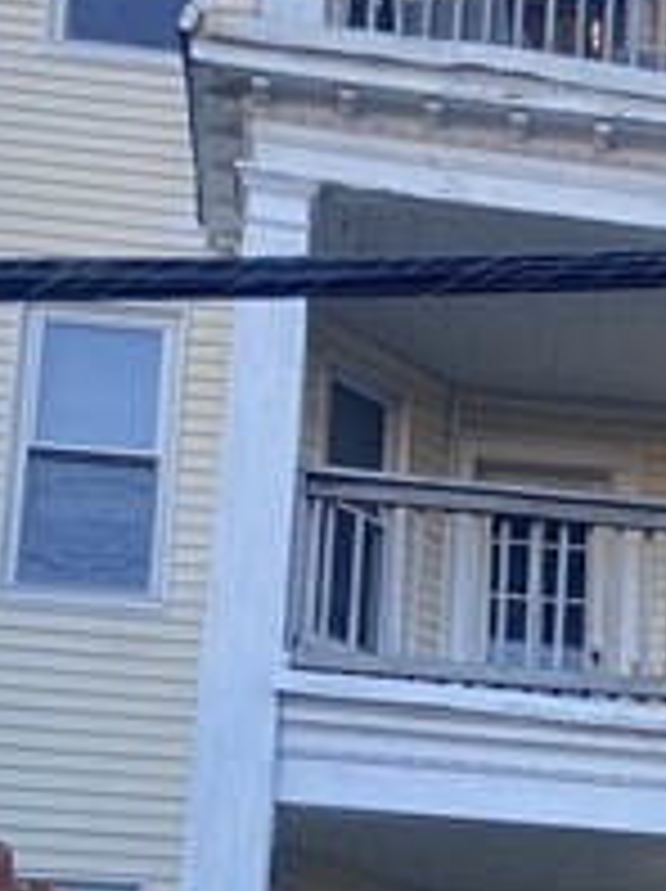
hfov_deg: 14.2
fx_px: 2597
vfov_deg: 18.8
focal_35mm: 101
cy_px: 940
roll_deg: -1.0
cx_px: 774
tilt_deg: +16.7
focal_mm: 4.25
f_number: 1.8
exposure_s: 1/248
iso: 32
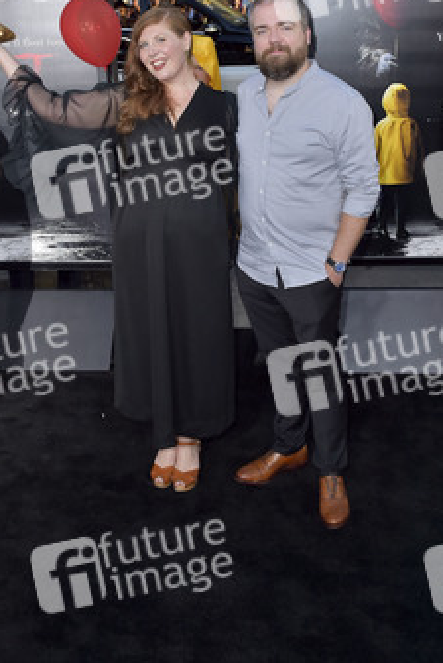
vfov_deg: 58.3
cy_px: 271
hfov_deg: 41.1
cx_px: 190
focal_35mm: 32
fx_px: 590
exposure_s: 1/250
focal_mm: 27
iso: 640
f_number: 6.3
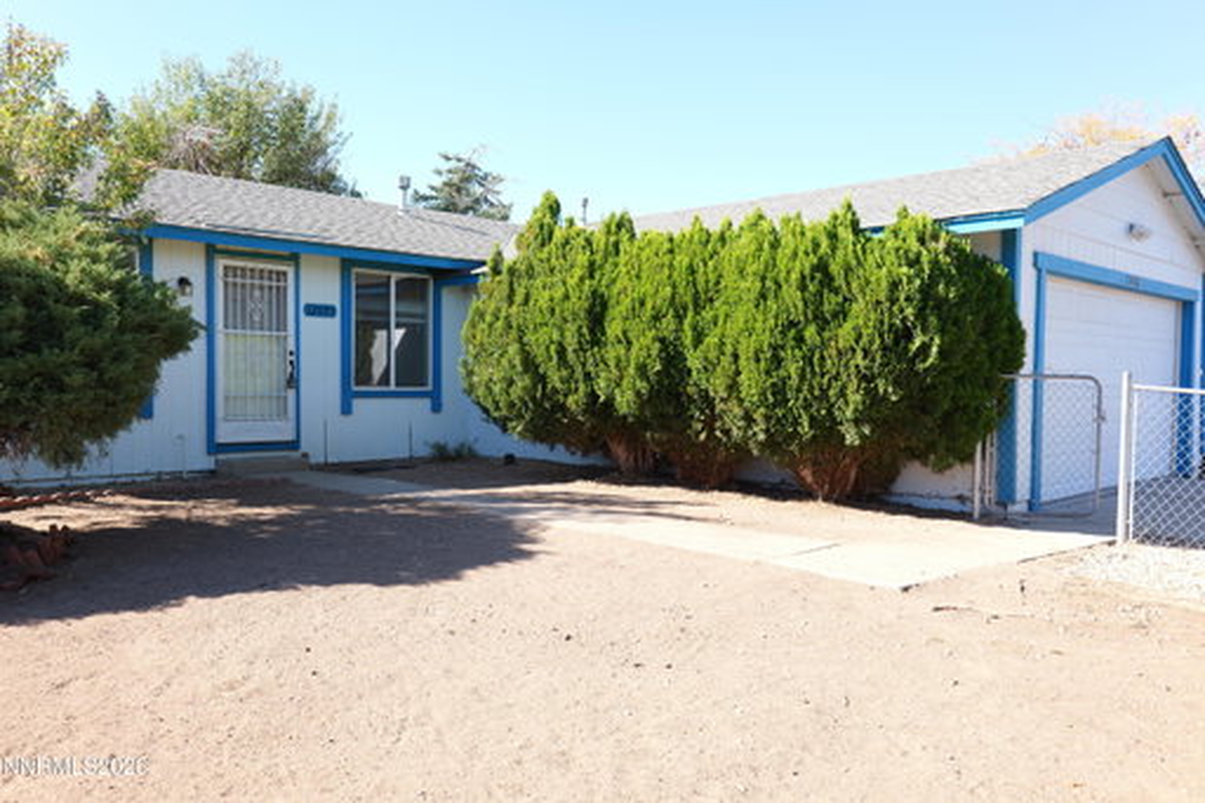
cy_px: 402
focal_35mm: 31
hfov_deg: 60.3
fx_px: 1037
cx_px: 602
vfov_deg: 42.3
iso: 100
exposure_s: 1/80
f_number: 6.3
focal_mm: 31
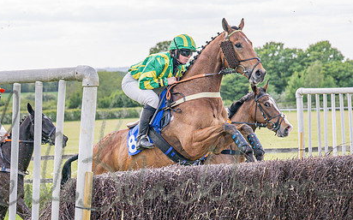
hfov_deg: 14.9
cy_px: 139
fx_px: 1346
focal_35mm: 140
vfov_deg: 9.3
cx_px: 149
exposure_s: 1/2000
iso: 400
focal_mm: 70
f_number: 4
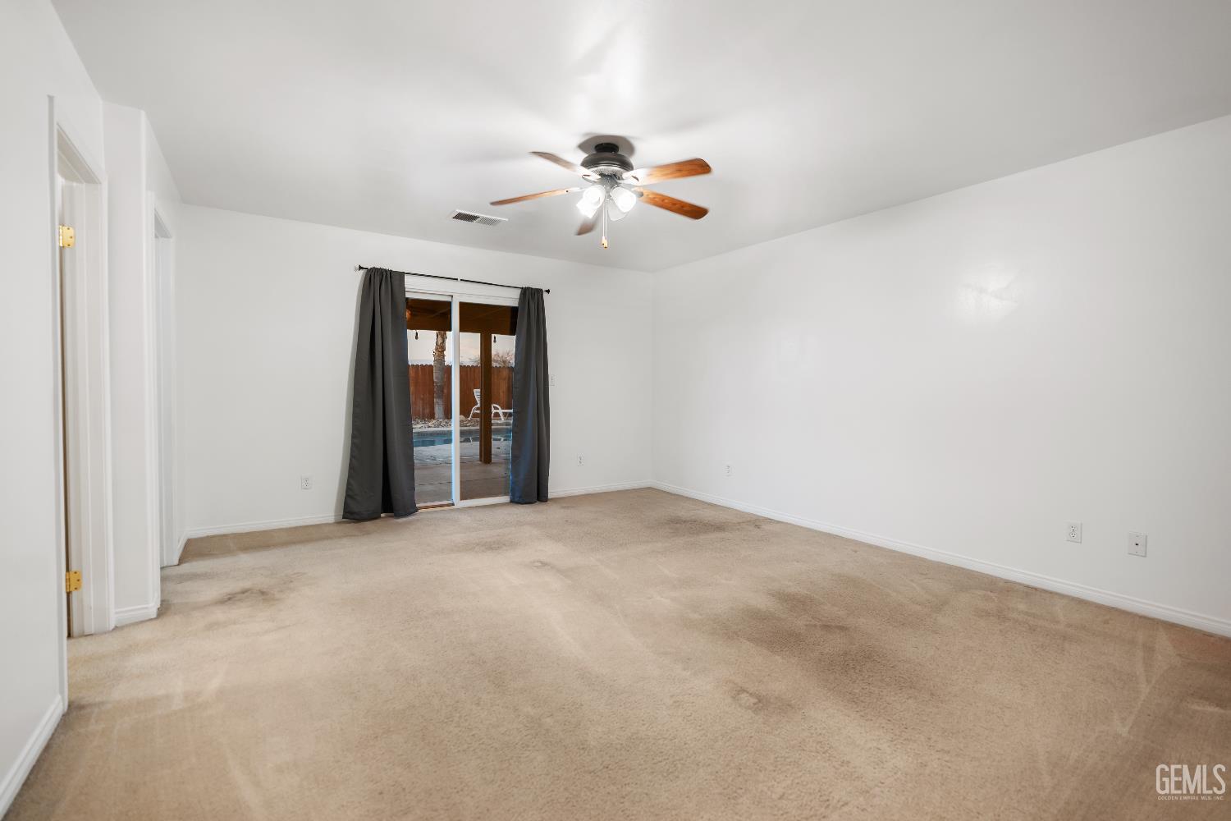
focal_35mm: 16
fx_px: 547
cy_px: 410
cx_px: 616
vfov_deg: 73.7
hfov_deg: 96.7
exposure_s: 1/30
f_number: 1.8
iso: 200
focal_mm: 16
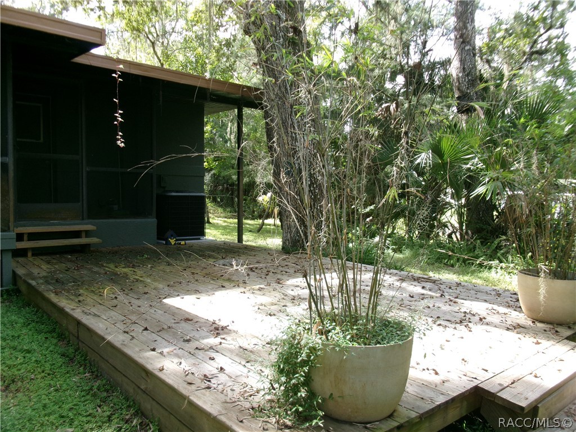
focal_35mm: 28
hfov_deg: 63.4
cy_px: 216
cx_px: 288
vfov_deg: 49.7
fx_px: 466
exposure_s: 1/125
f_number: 3.9
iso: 164
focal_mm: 5.1
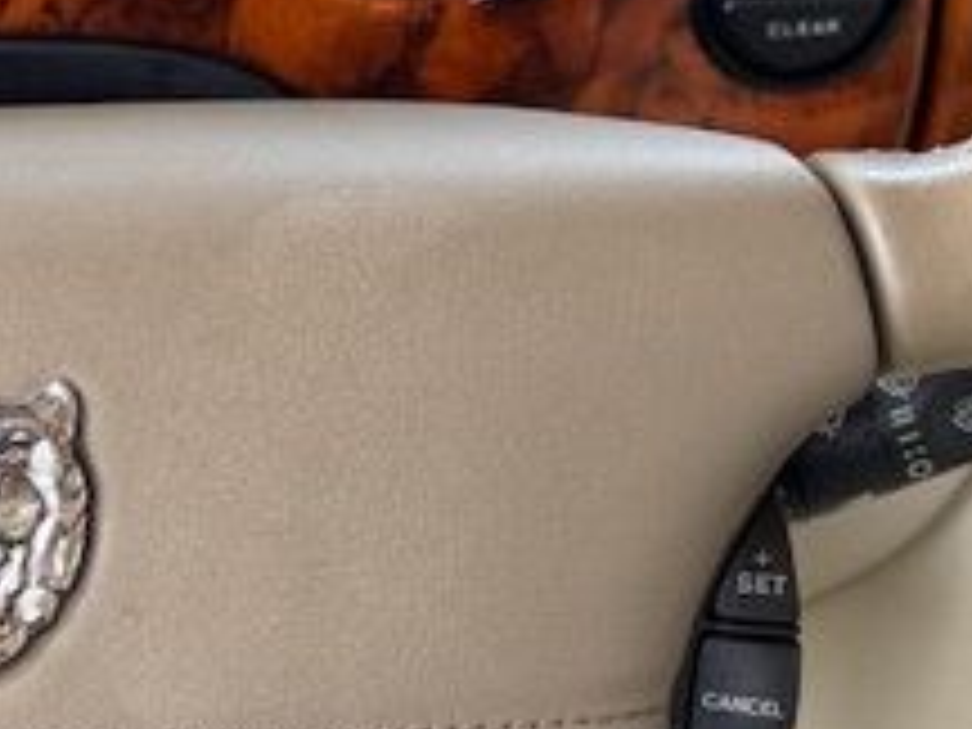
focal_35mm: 114
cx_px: 356
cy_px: 432
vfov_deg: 13.0
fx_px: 3201
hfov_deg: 17.2
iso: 80
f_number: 1.78
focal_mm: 6.76
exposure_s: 1/153
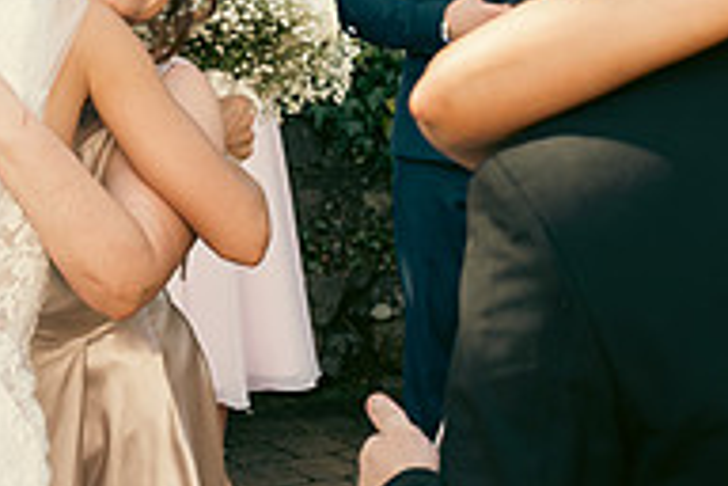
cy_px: 161
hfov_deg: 18.5
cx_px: 110
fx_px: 2204
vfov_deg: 12.5
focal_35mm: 109
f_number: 5
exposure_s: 1/160
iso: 160
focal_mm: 36
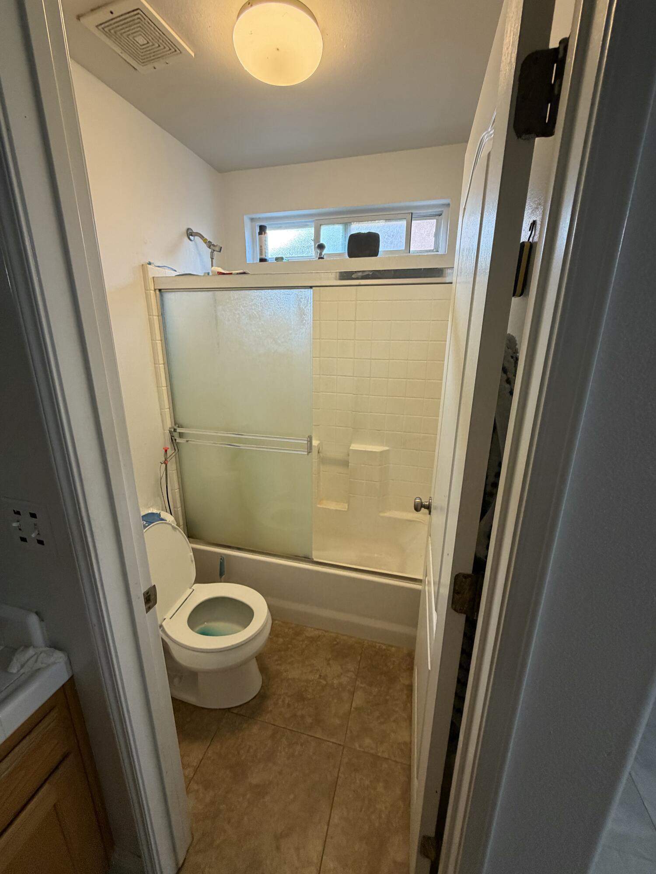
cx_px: 328
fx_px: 354
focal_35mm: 14
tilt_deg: -14.6
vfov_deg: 102.1
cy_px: 437
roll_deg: -0.6
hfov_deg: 85.7
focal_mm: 2.22
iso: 320
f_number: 2.2
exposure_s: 1/60
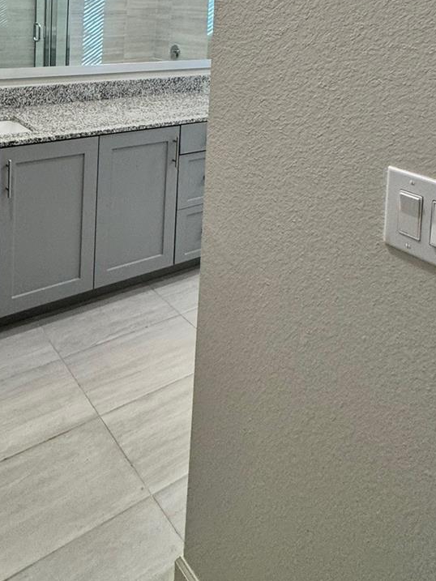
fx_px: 504
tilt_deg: -4.4
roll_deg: -2.4
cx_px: 97
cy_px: 28
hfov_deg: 44.9
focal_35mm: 30
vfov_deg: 50.9
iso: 160
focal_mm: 2.22
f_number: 2.2
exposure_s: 1/120
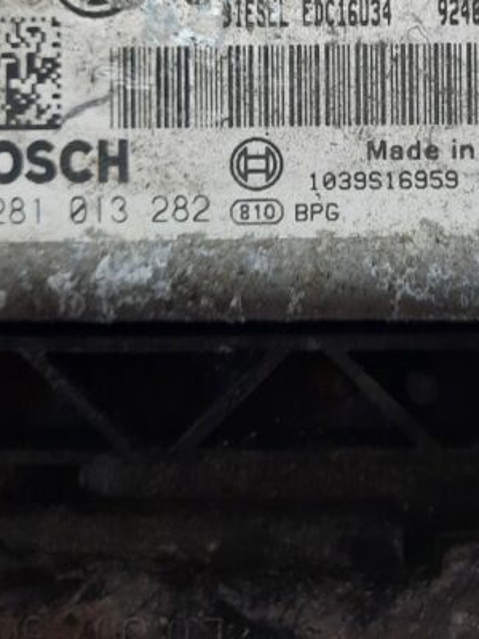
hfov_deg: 28.6
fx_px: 923
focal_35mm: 50
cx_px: 370
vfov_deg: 36.1
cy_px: 78
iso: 160
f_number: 2
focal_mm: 4.6
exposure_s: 1/50
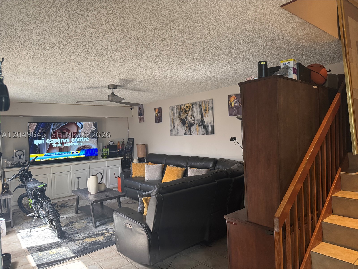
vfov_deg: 56.8
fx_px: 248
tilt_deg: -0.7
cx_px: 179
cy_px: 134
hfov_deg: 71.6
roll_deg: +2.4
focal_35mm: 24
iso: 400
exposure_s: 1/60
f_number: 1.78
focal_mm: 6.76
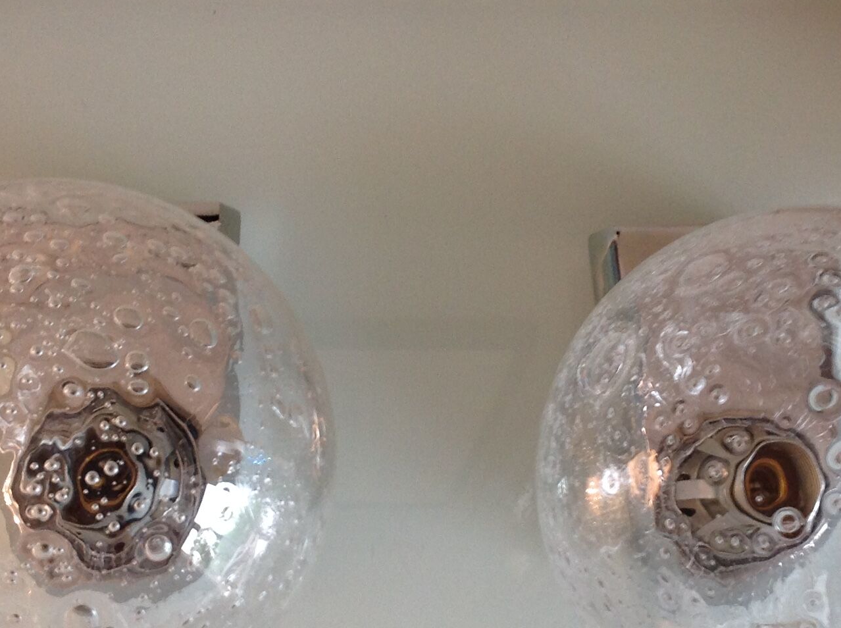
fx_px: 1722
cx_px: 420
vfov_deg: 20.6
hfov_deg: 27.4
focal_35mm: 71
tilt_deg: -79.6
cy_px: 423
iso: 80
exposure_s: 1/15
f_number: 2.4
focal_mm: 4.28
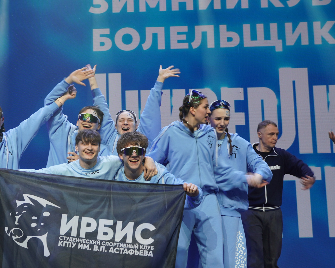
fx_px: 672
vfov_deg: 22.5
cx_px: 79
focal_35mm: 68
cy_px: 173
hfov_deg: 27.6
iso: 160
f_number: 4.5
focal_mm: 31
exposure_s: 1/50
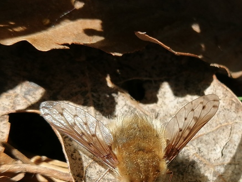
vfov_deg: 17.2
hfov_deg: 22.5
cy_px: 110
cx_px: 192
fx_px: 601
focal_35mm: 86
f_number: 1.8
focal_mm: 3.95
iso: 50
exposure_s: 1/704
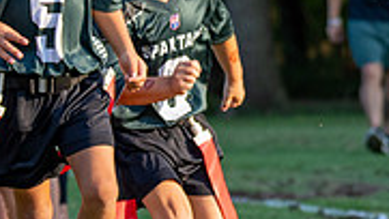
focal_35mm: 364
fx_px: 3756
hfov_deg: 5.9
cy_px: 30
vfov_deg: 3.3
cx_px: -101
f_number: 2.8
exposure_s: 1/1250
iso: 200
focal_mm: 70
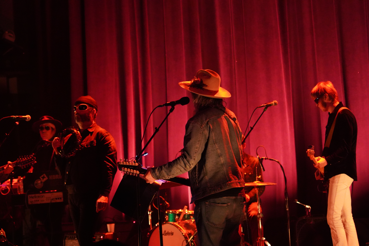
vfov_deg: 13.0
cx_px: 184
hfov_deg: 19.5
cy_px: 123
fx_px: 1076
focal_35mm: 105
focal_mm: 105
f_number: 4
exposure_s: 1/80
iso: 12800
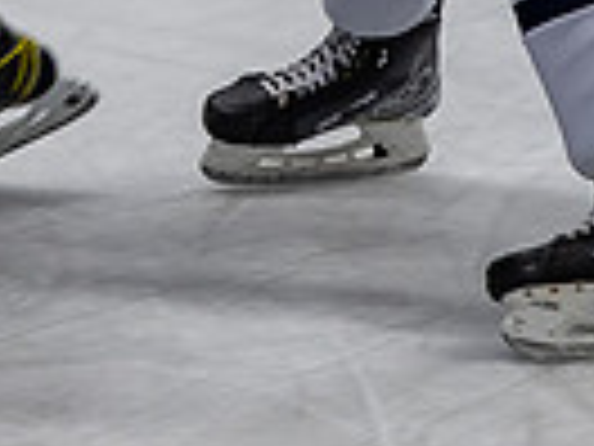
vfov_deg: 3.6
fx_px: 7104
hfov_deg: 4.8
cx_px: -122
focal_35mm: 414
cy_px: -425
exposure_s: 1/250
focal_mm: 55
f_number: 4
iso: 400
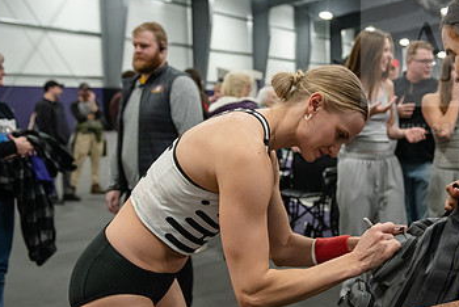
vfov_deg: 28.1
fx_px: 612
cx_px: 321
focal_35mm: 48
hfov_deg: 40.4
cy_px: 155
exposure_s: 1/320
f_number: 3.2
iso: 4000
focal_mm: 29
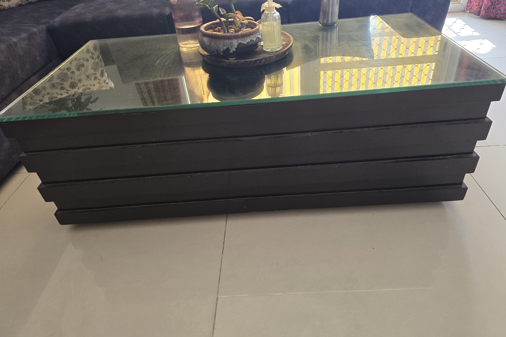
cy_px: 160
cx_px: 254
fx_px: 337
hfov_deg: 73.7
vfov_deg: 53.1
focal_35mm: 24
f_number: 1.7
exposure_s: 1/120
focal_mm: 6.3
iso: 320
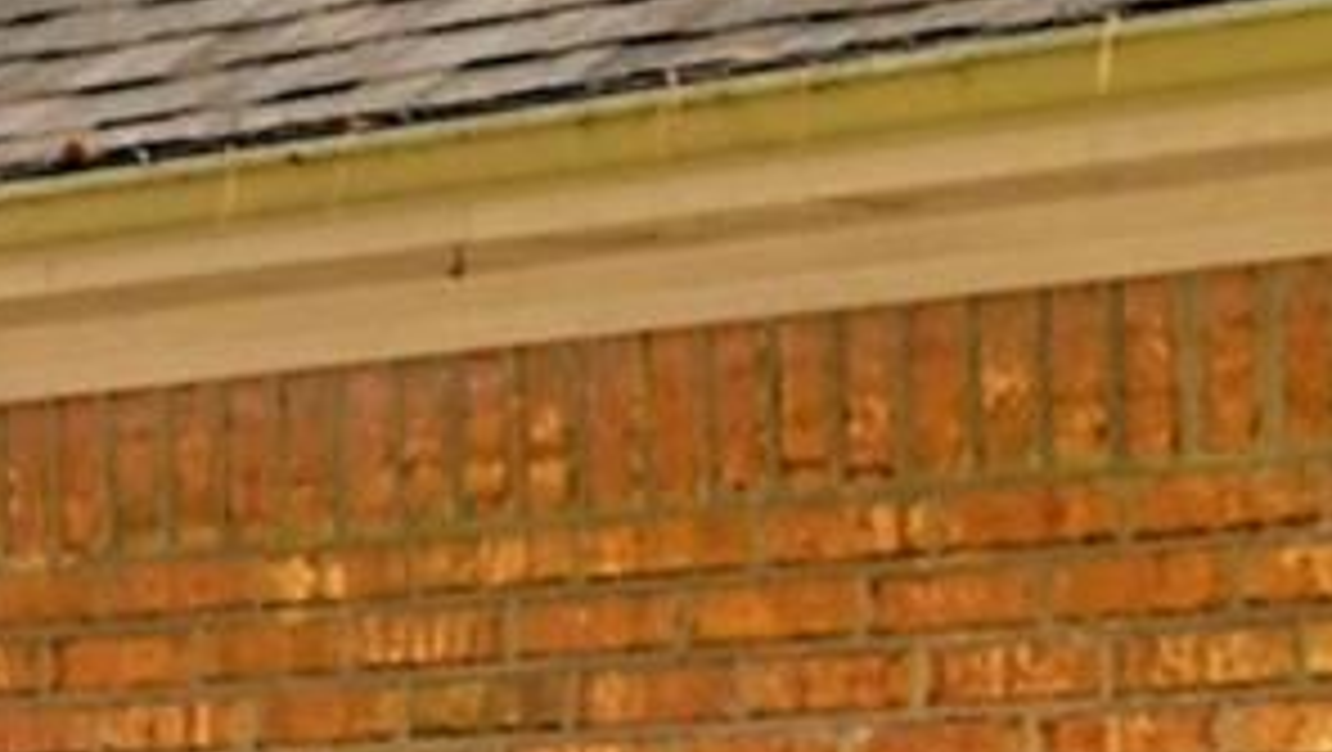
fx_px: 7670
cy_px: 1252
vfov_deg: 5.5
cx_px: -2907
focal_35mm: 217
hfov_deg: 8.2
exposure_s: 1/160
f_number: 8
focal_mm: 30
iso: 400
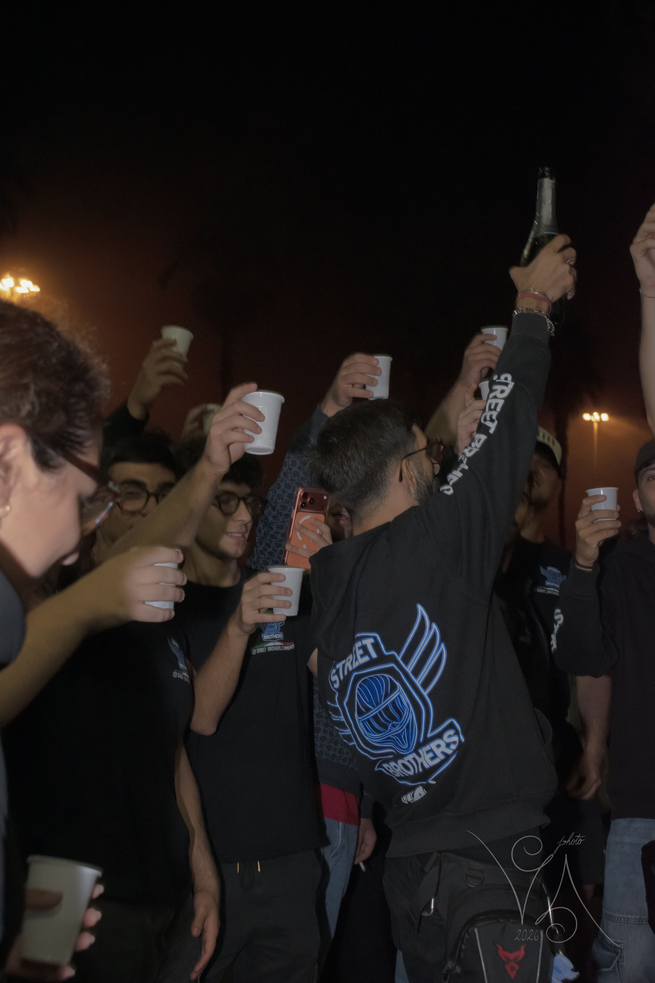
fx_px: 1310
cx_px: 328
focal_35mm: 48
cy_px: 492
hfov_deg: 28.1
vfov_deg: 41.1
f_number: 5.6
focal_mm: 32
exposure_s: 1/200
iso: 1600
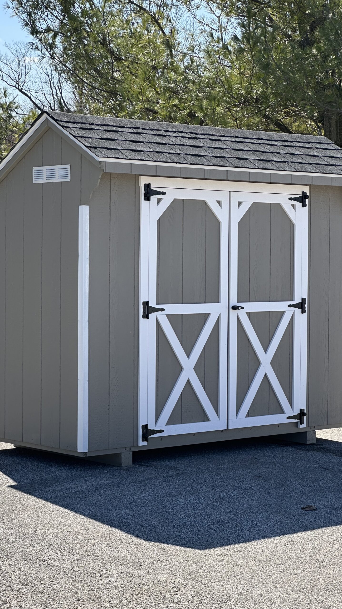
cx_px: 164
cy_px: 305
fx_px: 1354
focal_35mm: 84
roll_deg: -0.9
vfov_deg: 25.3
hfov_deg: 14.4
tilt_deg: -4.4
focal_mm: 9
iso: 32
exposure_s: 1/481
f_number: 2.8
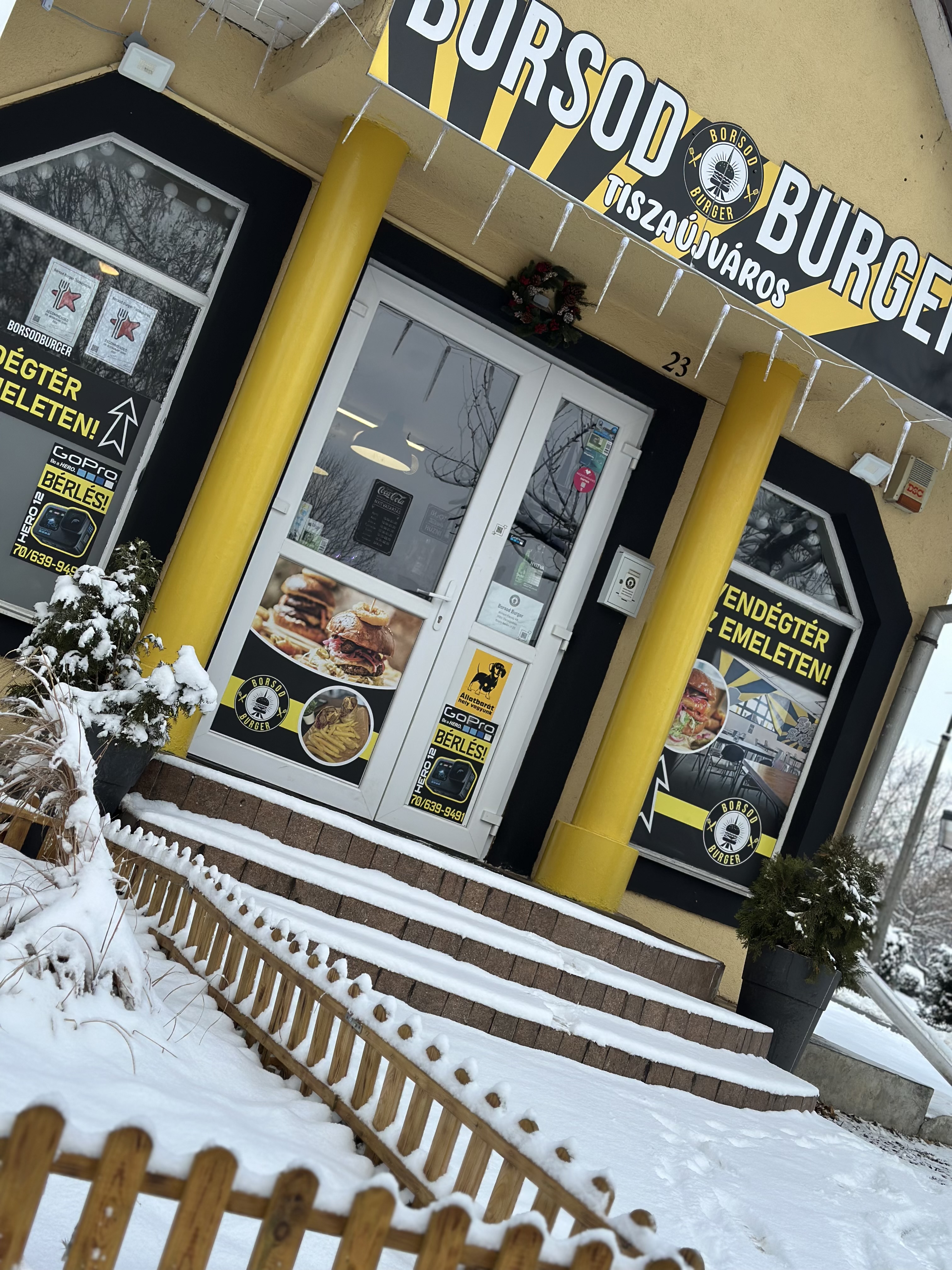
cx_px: 476
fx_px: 1760
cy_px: 635
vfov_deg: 39.7
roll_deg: -21.1
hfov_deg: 30.3
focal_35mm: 48
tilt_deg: +5.0
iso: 80
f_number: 1.78
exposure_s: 1/1085
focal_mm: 6.86
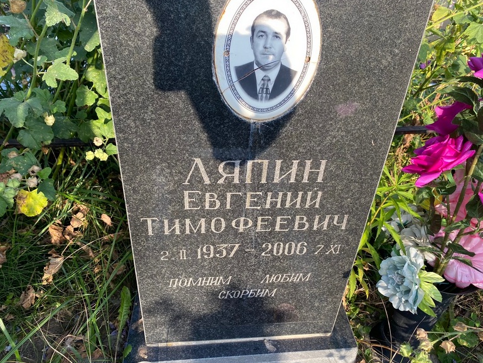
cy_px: 183
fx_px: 377
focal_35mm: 27
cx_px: 242
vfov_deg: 51.4
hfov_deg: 65.3
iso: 32
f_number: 1.8
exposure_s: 1/249
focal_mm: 4.25
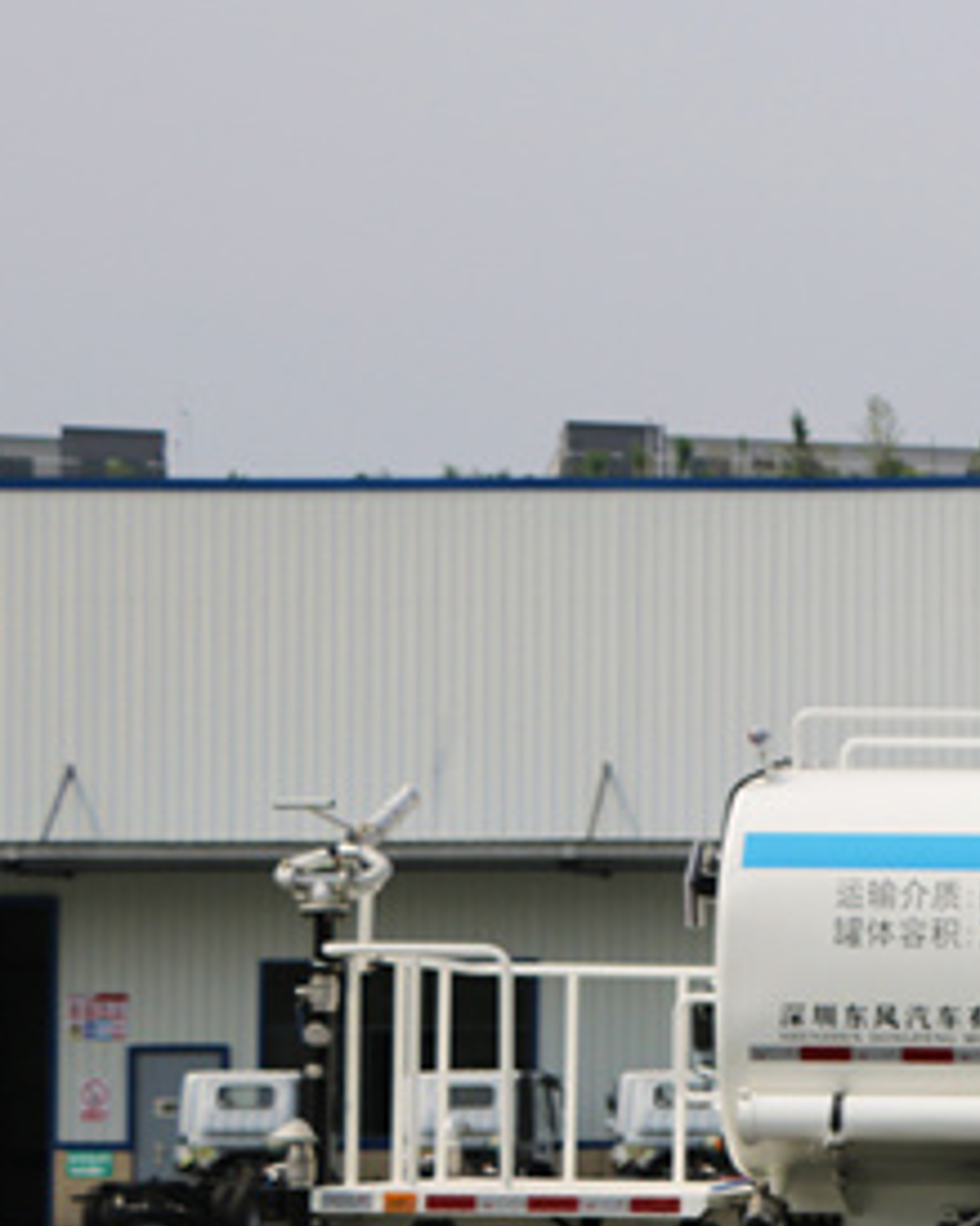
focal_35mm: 96
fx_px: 3482
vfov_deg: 19.8
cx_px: 1544
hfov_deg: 14.7
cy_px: 928
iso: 125
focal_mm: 35
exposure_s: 1/800
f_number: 3.2
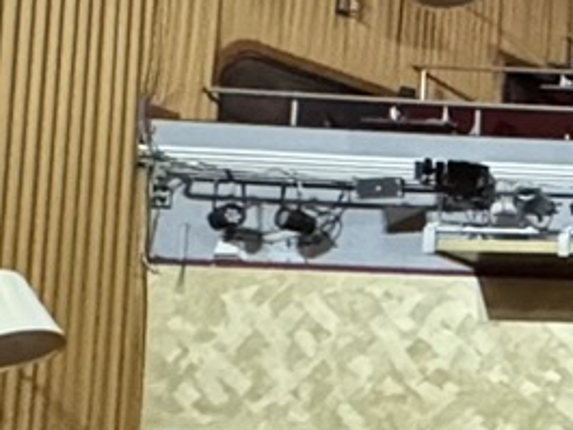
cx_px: 1485
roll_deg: -0.8
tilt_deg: +2.5
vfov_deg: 13.5
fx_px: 1789
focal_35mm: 108
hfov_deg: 12.7
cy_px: 439
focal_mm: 2.22
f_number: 2.2
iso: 1000
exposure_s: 1/50
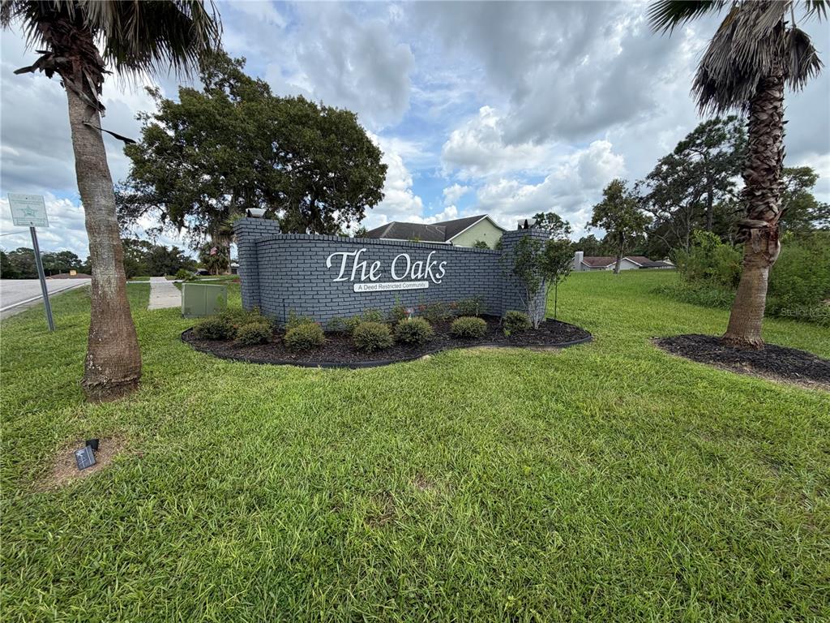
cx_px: 415
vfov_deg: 85.7
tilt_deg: -6.3
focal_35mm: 14
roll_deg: +2.3
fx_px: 336
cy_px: 312
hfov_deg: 102.1
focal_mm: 2.22
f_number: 2.2
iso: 32
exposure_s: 1/770
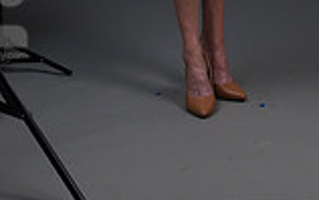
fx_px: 2018
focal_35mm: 232
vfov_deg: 5.5
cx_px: 202
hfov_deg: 9.0
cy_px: -214
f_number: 5.6
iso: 160
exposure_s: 1/250
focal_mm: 80
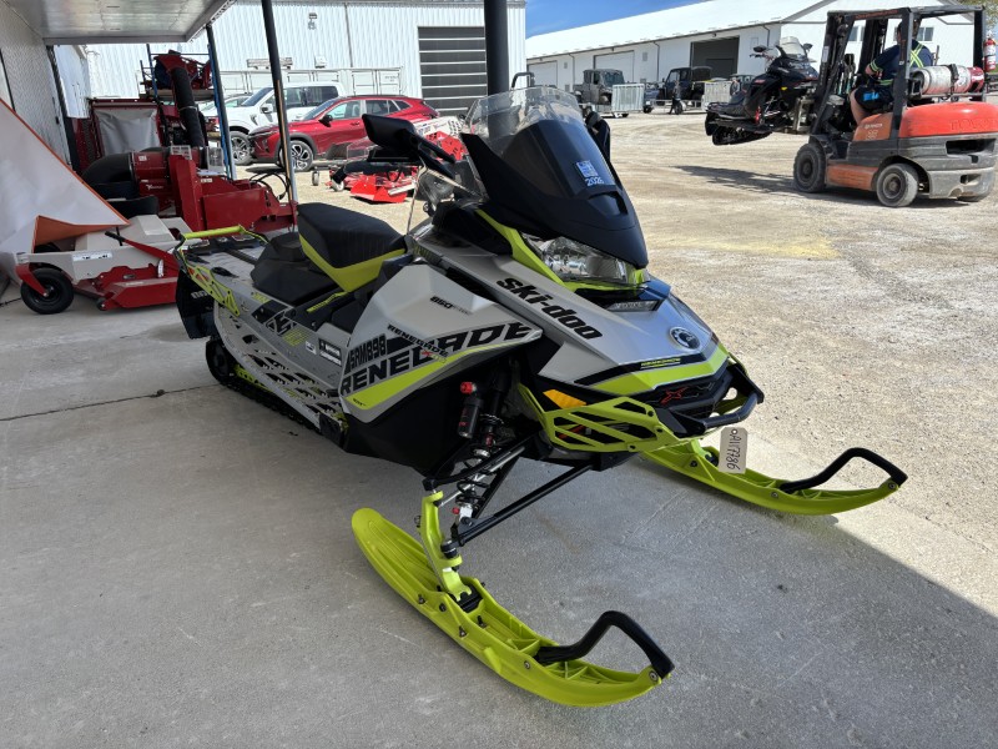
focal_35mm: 26
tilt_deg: -19.6
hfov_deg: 67.3
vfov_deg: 53.1
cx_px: 499
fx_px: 750
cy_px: 374
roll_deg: +1.5
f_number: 1.6
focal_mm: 5.96
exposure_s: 1/1984
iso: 50
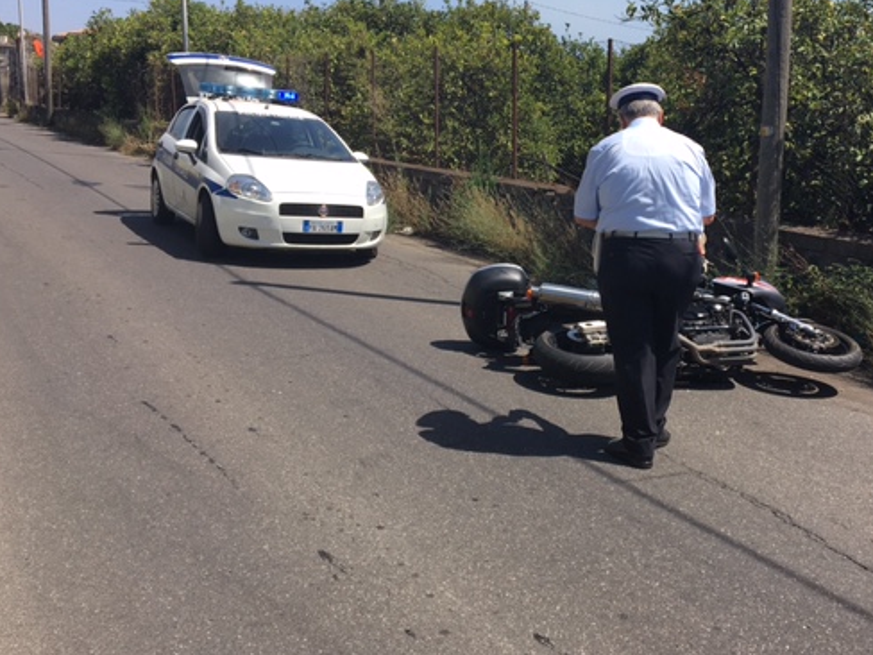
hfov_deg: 48.4
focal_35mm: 38
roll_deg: -2.1
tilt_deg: -10.3
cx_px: 556
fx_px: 958
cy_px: 290
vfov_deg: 37.7
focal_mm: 4.15
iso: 25
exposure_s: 1/1399
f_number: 2.2
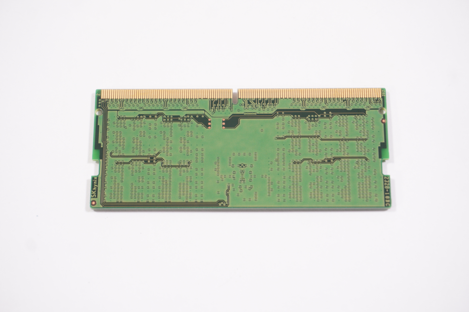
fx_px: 879
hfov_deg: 29.9
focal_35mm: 68
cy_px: 156
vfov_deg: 20.1
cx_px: 234
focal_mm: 45
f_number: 5.6
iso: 400
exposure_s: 1/80
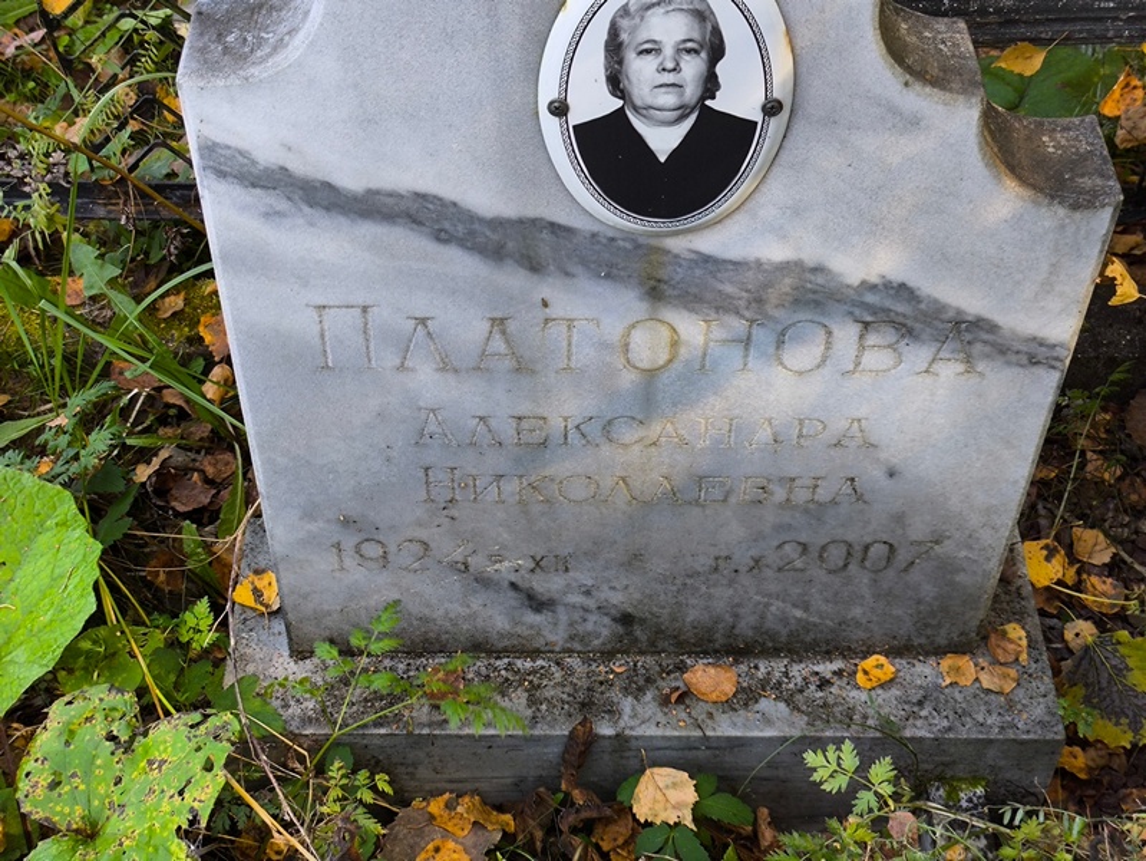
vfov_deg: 29.1
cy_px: 430
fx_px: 1656
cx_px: 573
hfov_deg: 38.2
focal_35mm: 50
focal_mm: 4.71
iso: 64
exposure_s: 1/120
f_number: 1.7
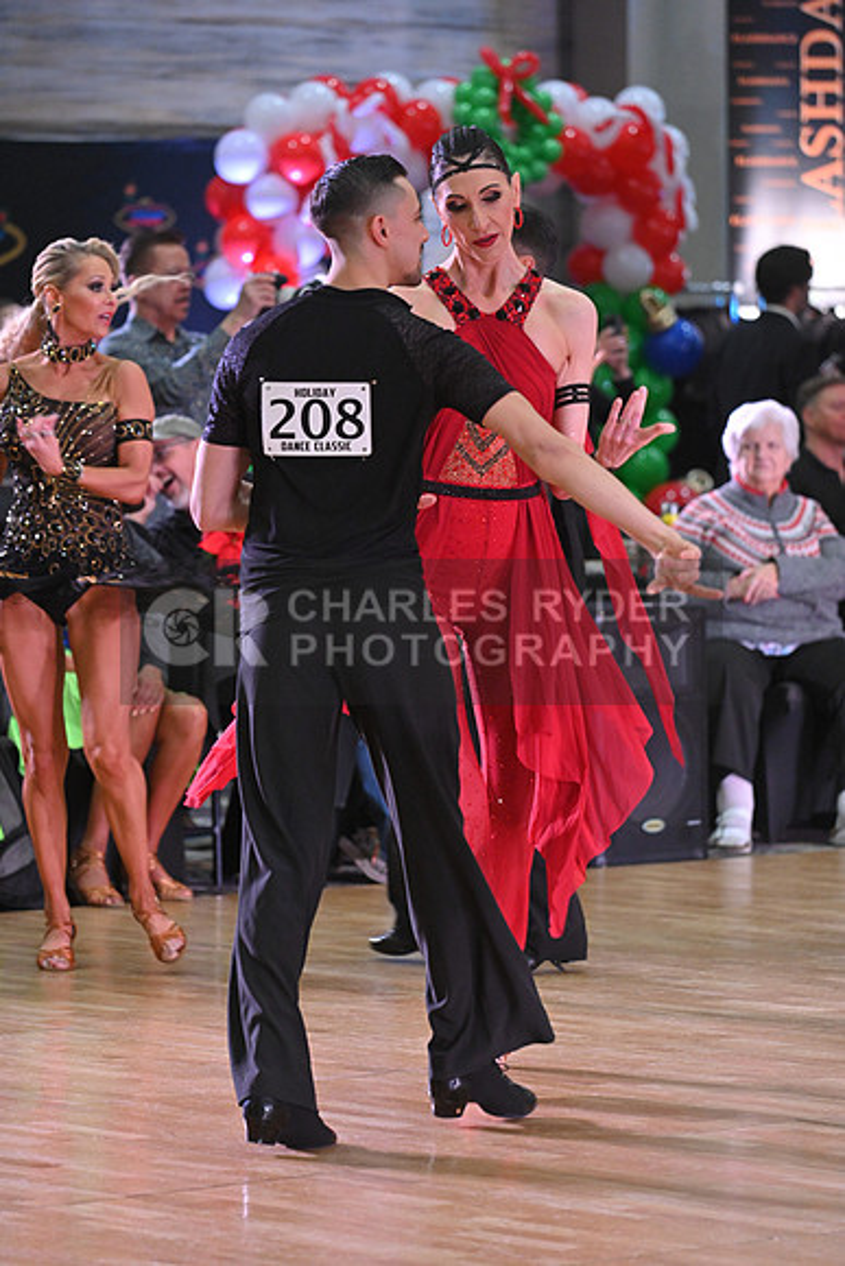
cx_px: 422
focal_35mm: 185
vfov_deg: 11.1
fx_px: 6509
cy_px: 633
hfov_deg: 7.4
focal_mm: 185
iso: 3200
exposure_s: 1/320
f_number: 5
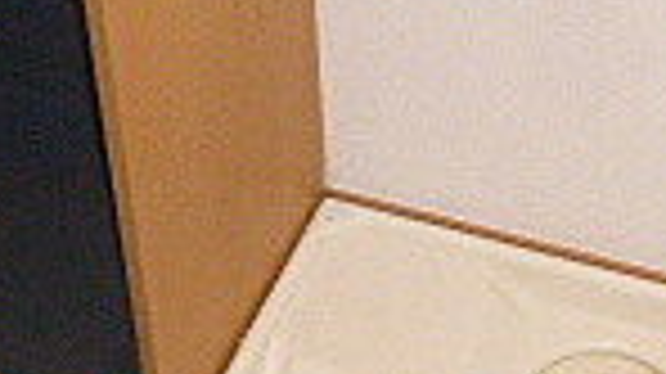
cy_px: -63
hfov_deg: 18.0
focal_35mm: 118
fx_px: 2082
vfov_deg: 10.1
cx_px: 518
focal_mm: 4.5
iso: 800
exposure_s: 1/60
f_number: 3.1
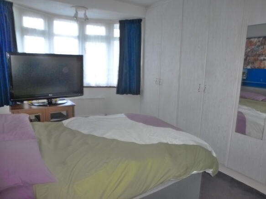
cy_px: 100
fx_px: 184
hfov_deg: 71.6
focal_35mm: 24
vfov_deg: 56.8
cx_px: 133
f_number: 3.3
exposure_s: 1/2
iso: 400
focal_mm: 4.3
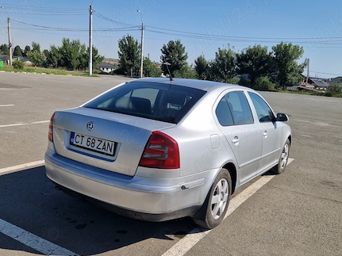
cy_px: 151
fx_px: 316
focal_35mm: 32
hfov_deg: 56.8
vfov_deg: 44.0
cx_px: 176
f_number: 1.8
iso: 50
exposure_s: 1/2168
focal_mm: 5.4
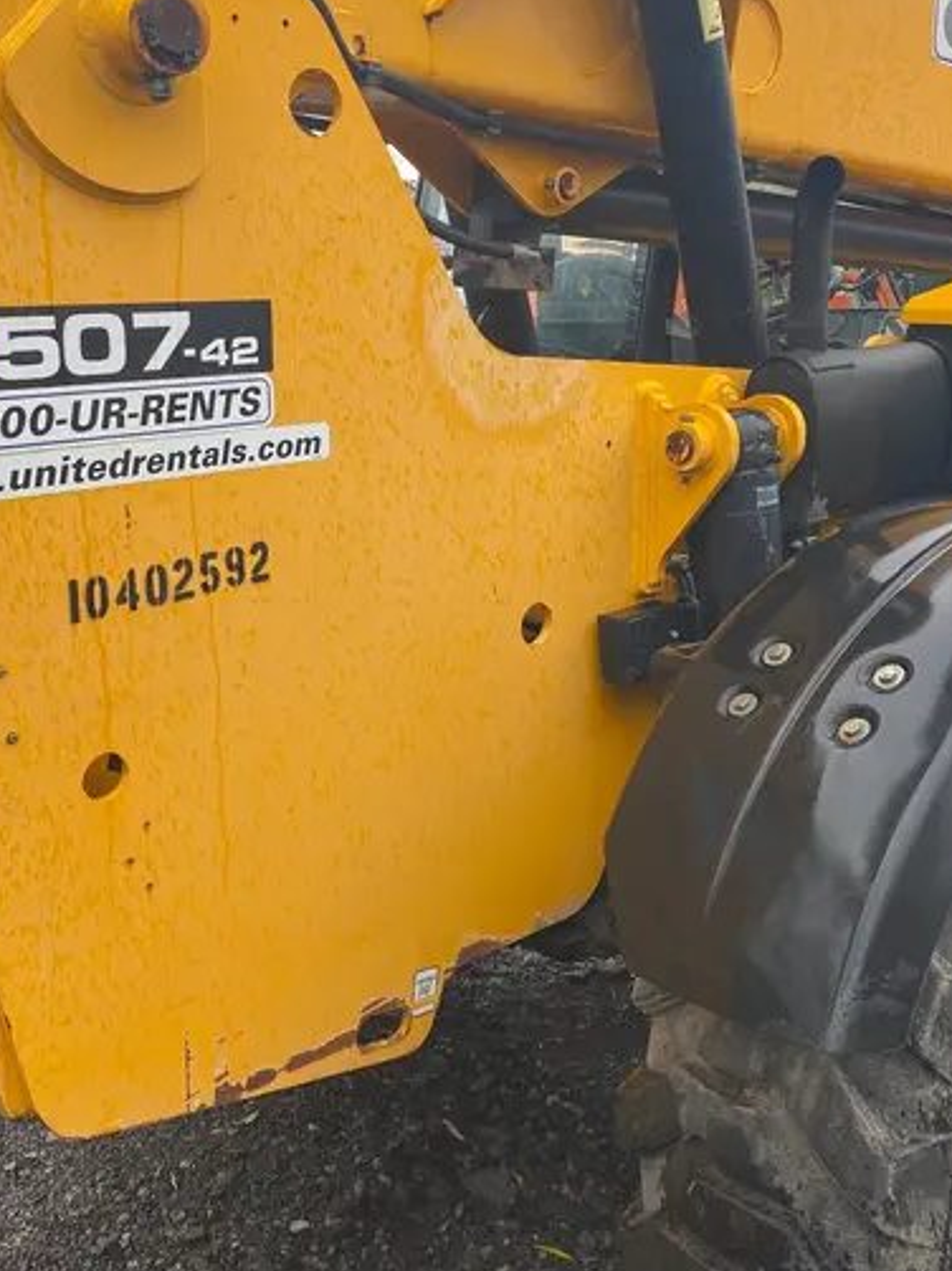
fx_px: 1395
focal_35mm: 38
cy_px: 498
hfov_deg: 37.7
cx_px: 430
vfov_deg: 48.6
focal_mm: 4.25
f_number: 1.8
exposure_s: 1/262
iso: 32
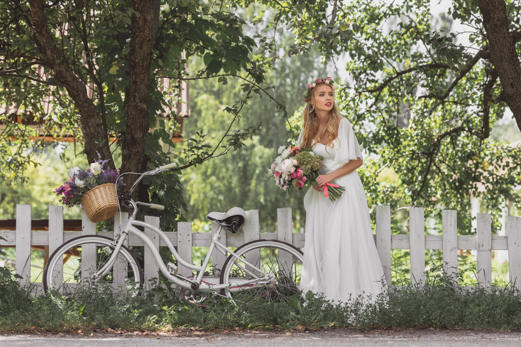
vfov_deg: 14.0
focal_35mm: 98
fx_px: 1419
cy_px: 174
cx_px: 260
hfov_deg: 20.8
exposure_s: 1/400
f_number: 3.5
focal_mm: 98
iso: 125
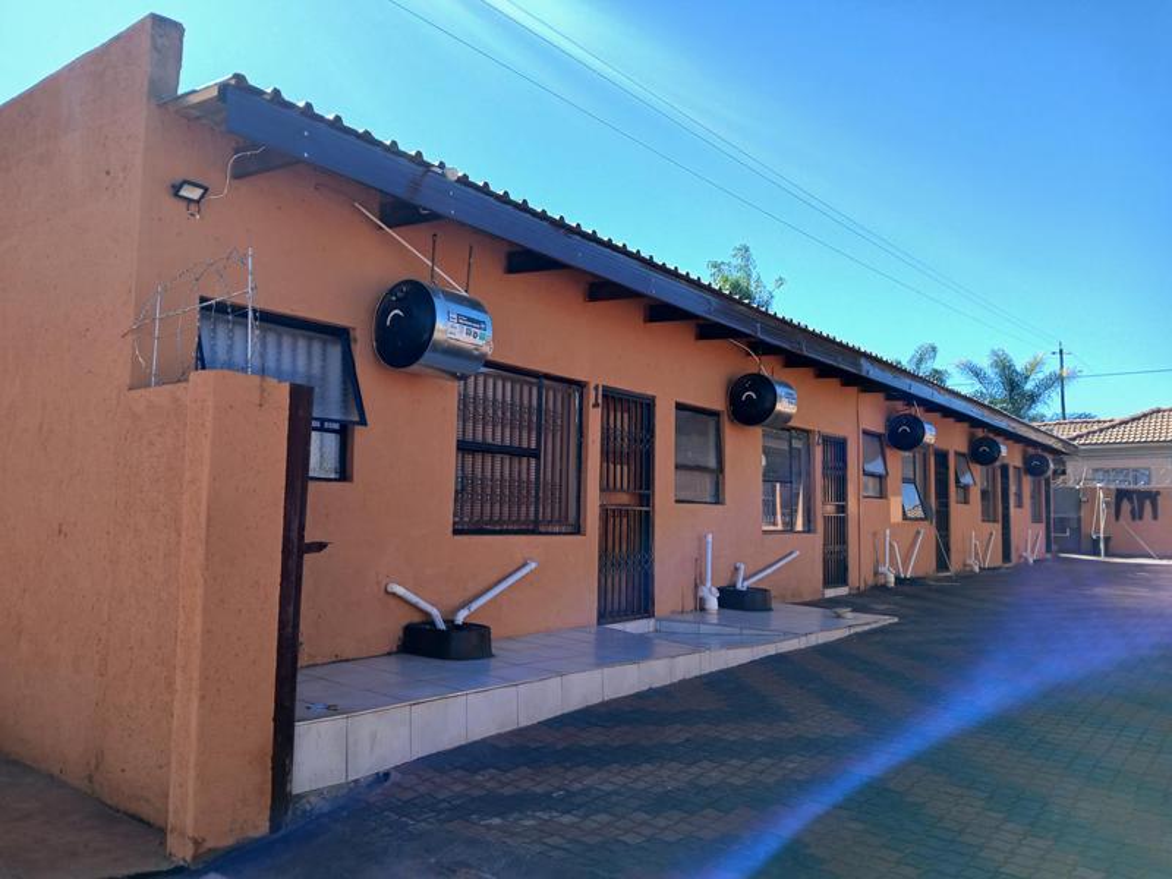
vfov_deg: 53.1
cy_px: 440
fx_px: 880
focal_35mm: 26
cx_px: 586
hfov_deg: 67.3
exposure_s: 1/300
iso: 20
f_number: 1.8
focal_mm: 3.98
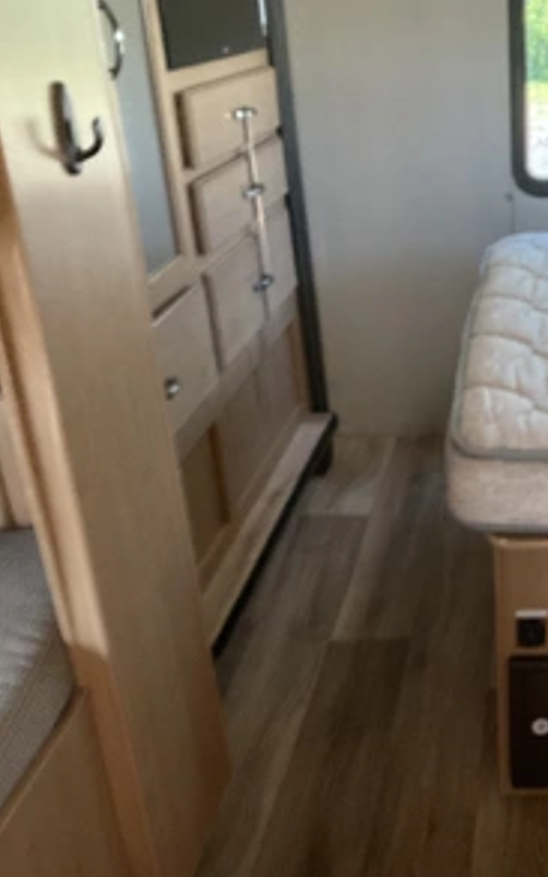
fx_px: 1004
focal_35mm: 42
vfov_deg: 47.2
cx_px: 587
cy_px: 443
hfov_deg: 28.1
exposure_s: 1/60
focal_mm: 3
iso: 125
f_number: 1.8
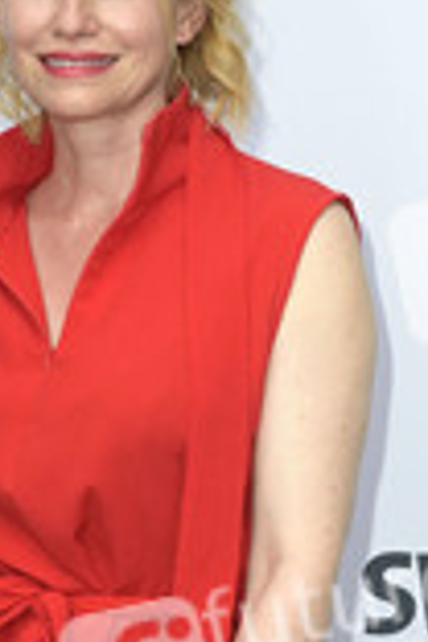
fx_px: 2835
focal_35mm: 159
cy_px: 453
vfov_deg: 12.9
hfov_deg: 8.5
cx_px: -103
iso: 640
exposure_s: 1/250
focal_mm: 62
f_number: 5.6
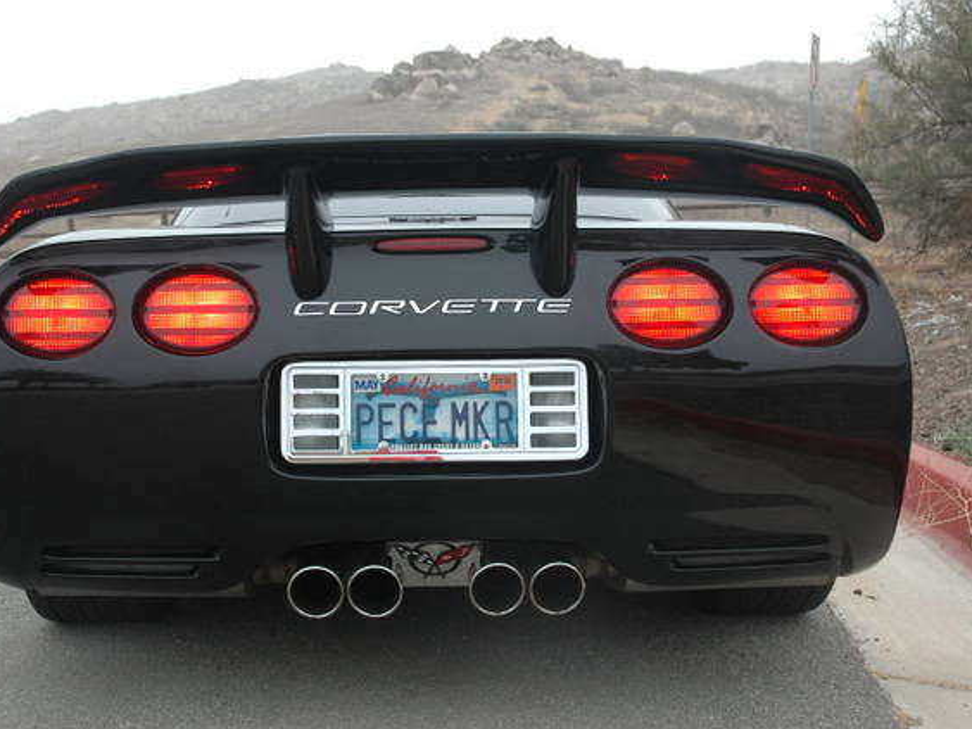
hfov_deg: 39.9
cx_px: 421
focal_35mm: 48
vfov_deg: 30.5
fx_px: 1335
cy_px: 366
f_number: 6.3
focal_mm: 29
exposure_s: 1/160
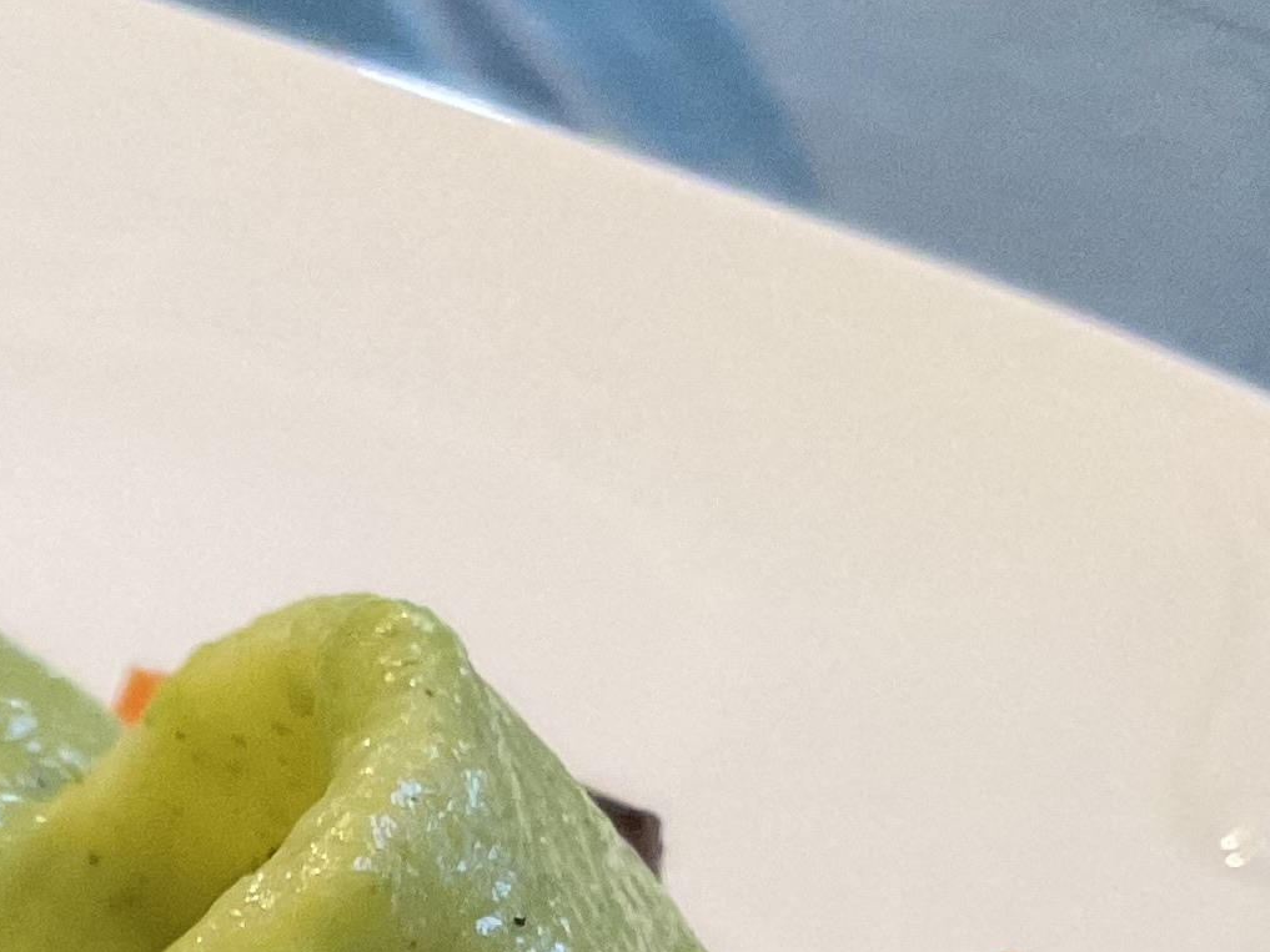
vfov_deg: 11.8
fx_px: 4220
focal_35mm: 115
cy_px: 1766
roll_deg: -0.5
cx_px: -528
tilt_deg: -42.4
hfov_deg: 15.9
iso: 200
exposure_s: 1/60
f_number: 1.8
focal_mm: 3
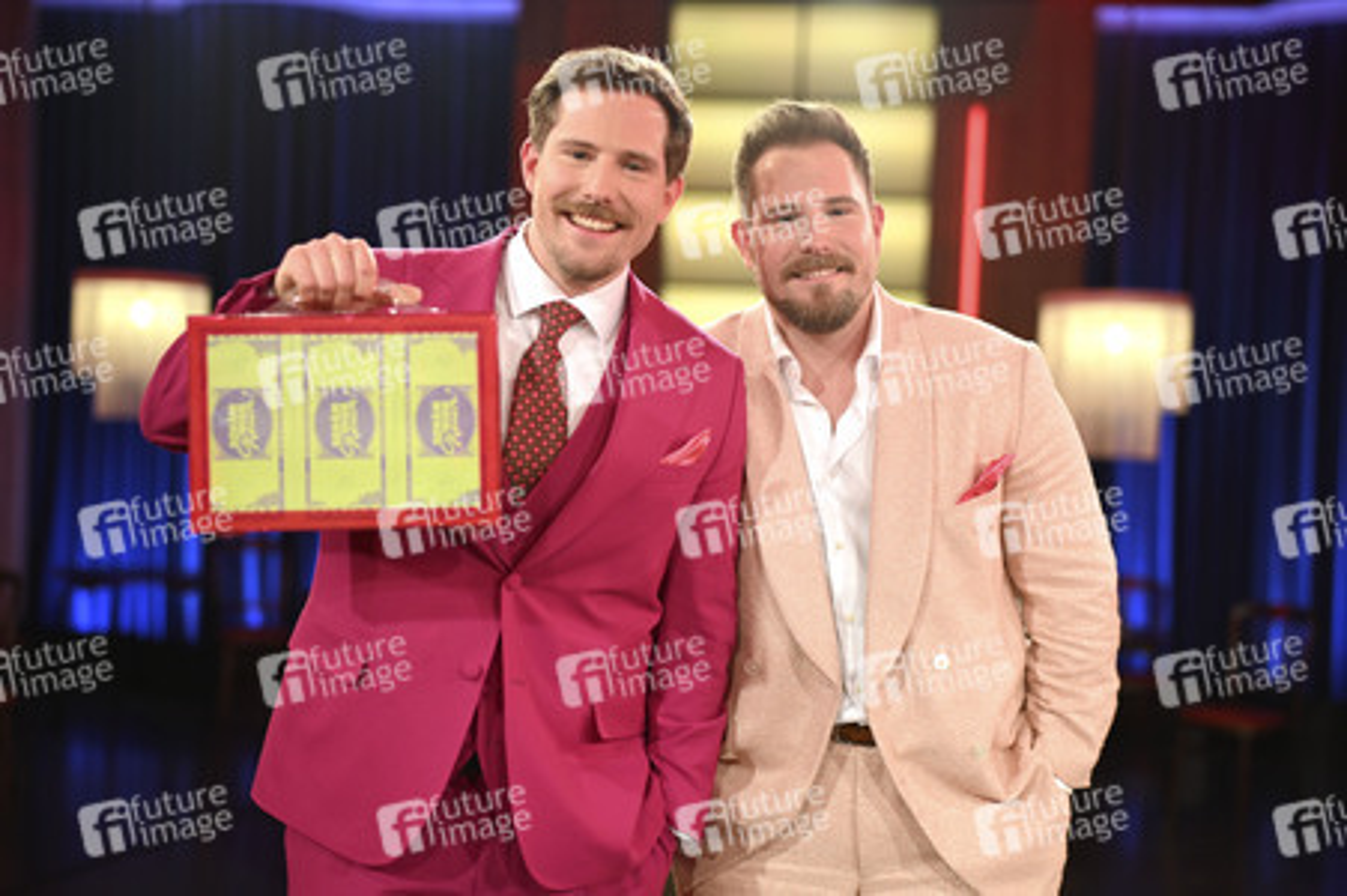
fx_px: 1869
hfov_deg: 39.6
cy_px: 448
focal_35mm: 50
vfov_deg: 27.0
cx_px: 674
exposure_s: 1/250
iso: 1250
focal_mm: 50
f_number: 2
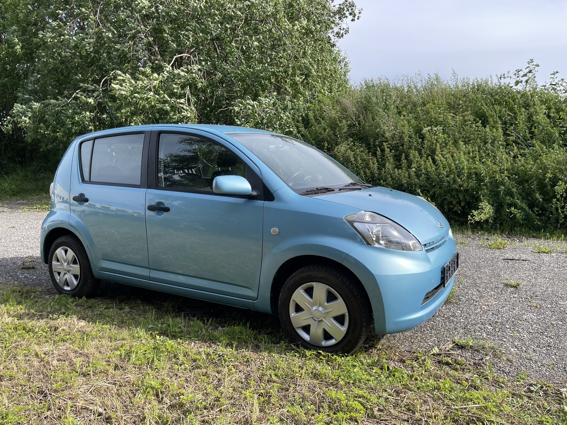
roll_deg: +0.1
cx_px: 284
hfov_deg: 67.3
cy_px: 212
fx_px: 426
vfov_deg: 53.1
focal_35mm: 26
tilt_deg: -3.7
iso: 32
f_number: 1.6
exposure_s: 1/1261
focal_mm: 4.2
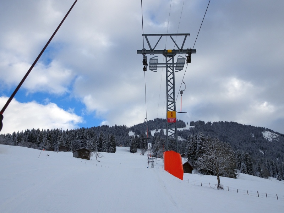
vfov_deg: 33.6
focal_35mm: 43
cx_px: 142
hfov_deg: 43.9
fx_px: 353
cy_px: 106
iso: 80
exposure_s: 1/640
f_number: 4
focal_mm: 7.3
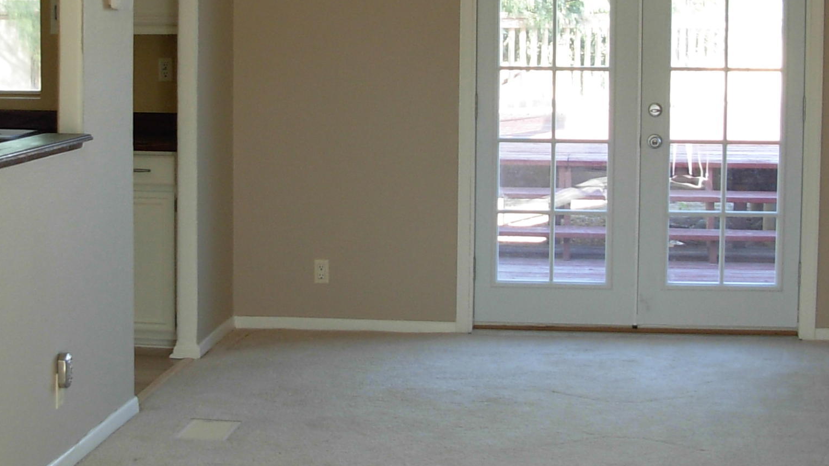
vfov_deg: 14.6
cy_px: 63
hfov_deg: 25.8
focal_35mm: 82
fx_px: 1802
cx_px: 302
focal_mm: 6.3
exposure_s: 1/41.4
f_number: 2.9
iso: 79
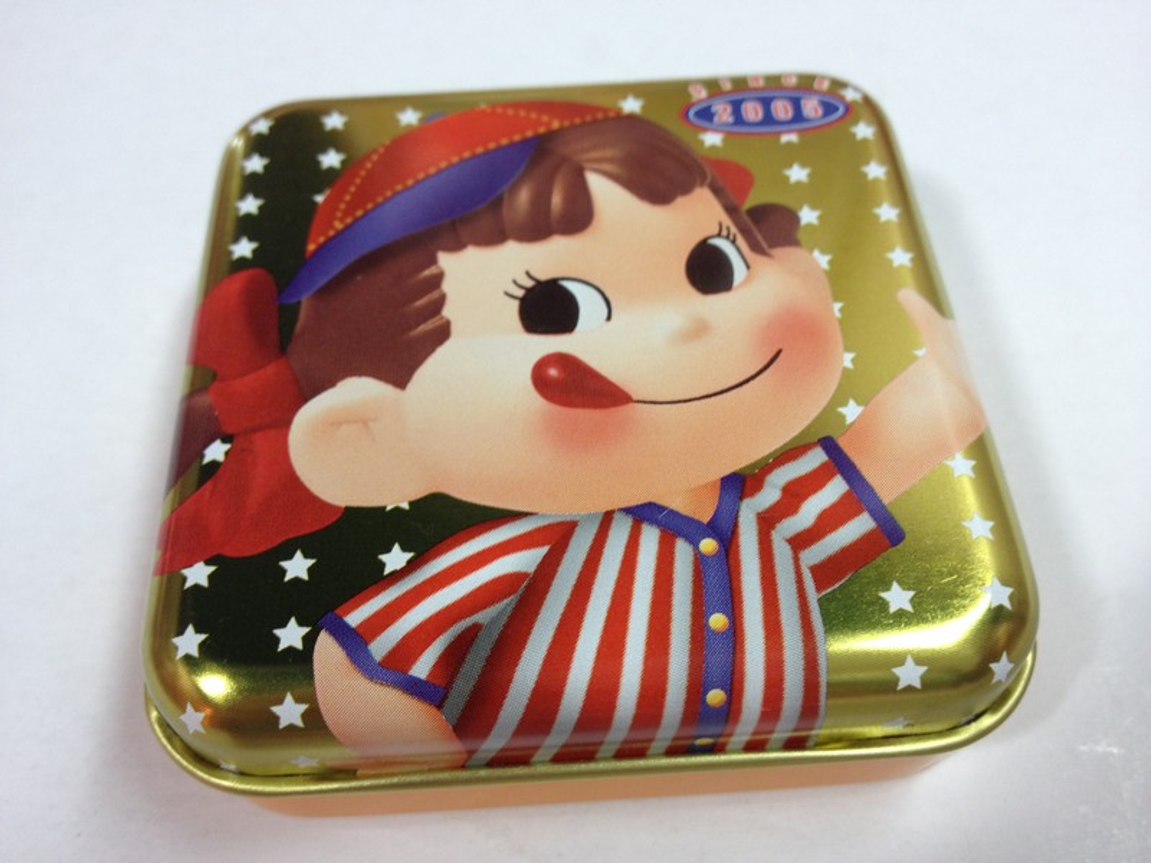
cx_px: 576
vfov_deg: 40.7
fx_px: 1164
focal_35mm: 35
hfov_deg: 52.6
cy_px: 432
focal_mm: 4.28
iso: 64
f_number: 2.4
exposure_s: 1/20
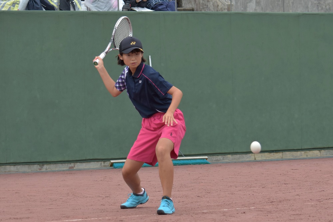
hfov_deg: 18.9
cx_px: 166
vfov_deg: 12.7
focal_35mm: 108
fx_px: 999
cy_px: 111
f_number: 4.5
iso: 500
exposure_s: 1/1600
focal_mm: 72
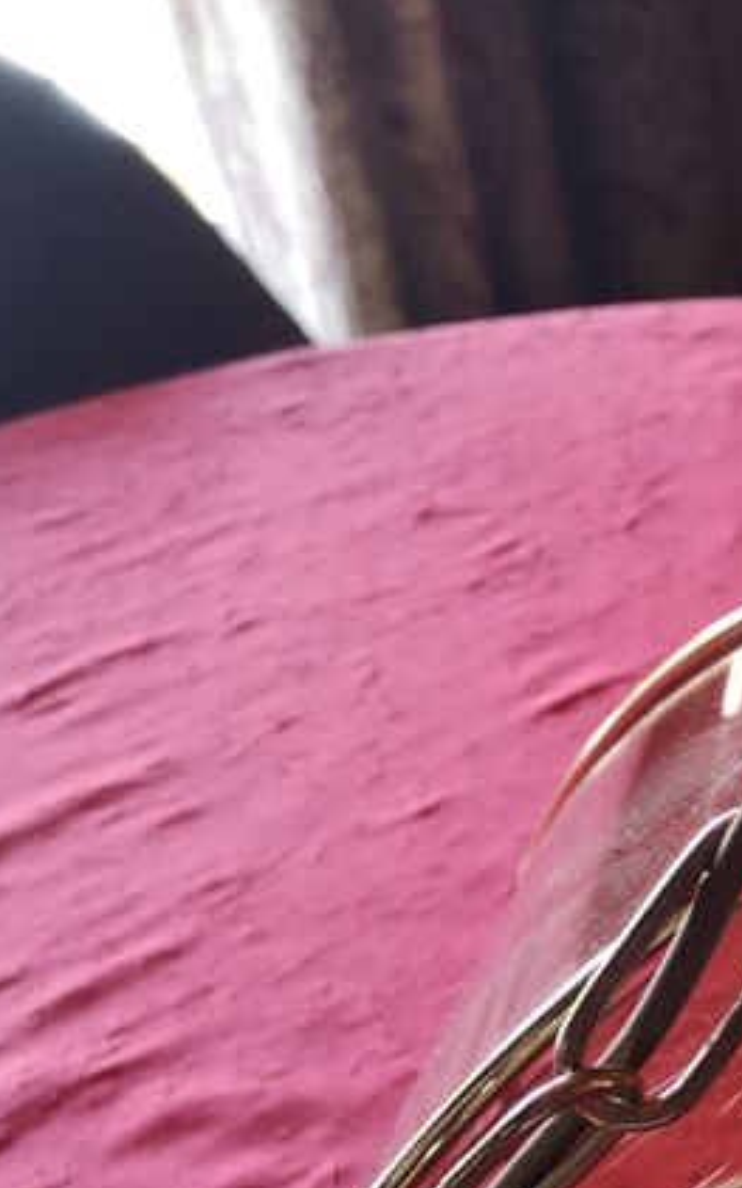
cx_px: 1196
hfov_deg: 16.9
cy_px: 776
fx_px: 2201
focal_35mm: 68
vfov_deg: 30.0
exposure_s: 1/60
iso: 100
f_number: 1.8
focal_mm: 3.95
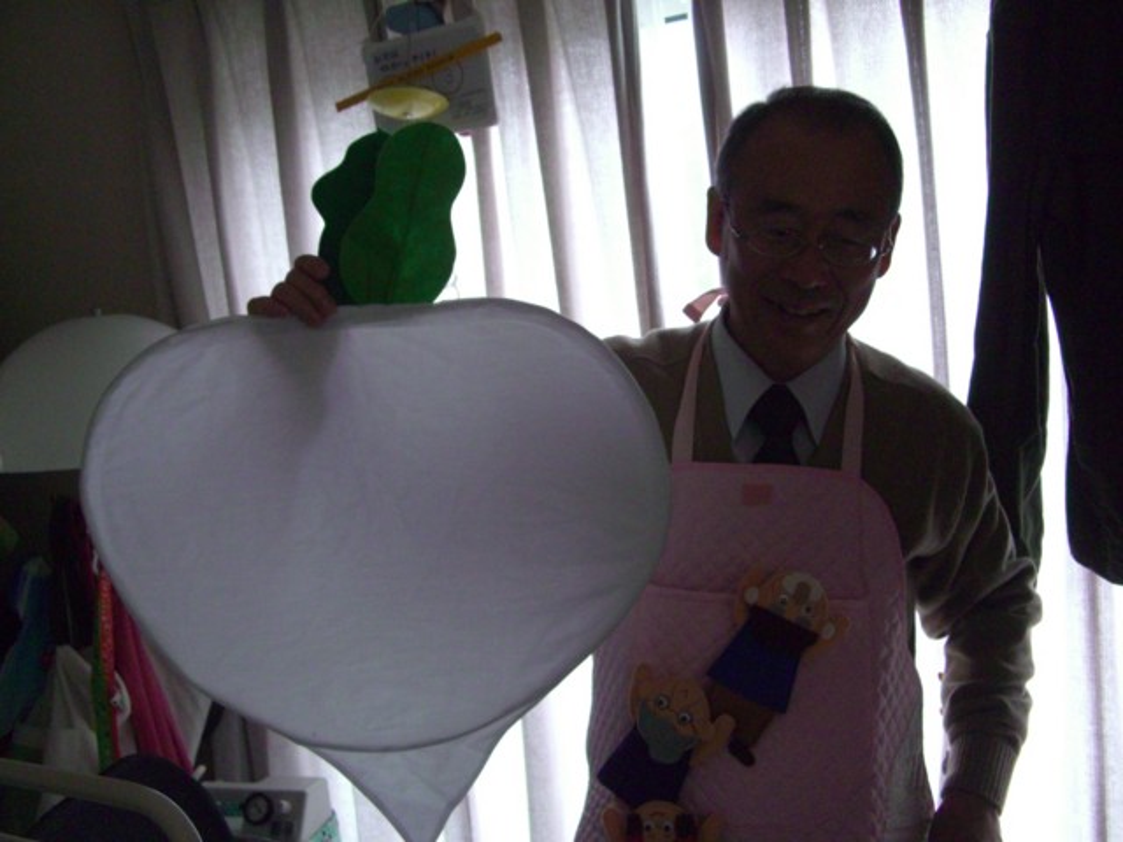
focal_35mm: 38
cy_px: 421
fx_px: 1233
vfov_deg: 37.7
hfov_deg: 49.0
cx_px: 562
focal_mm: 7.9
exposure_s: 1/125
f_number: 2.8
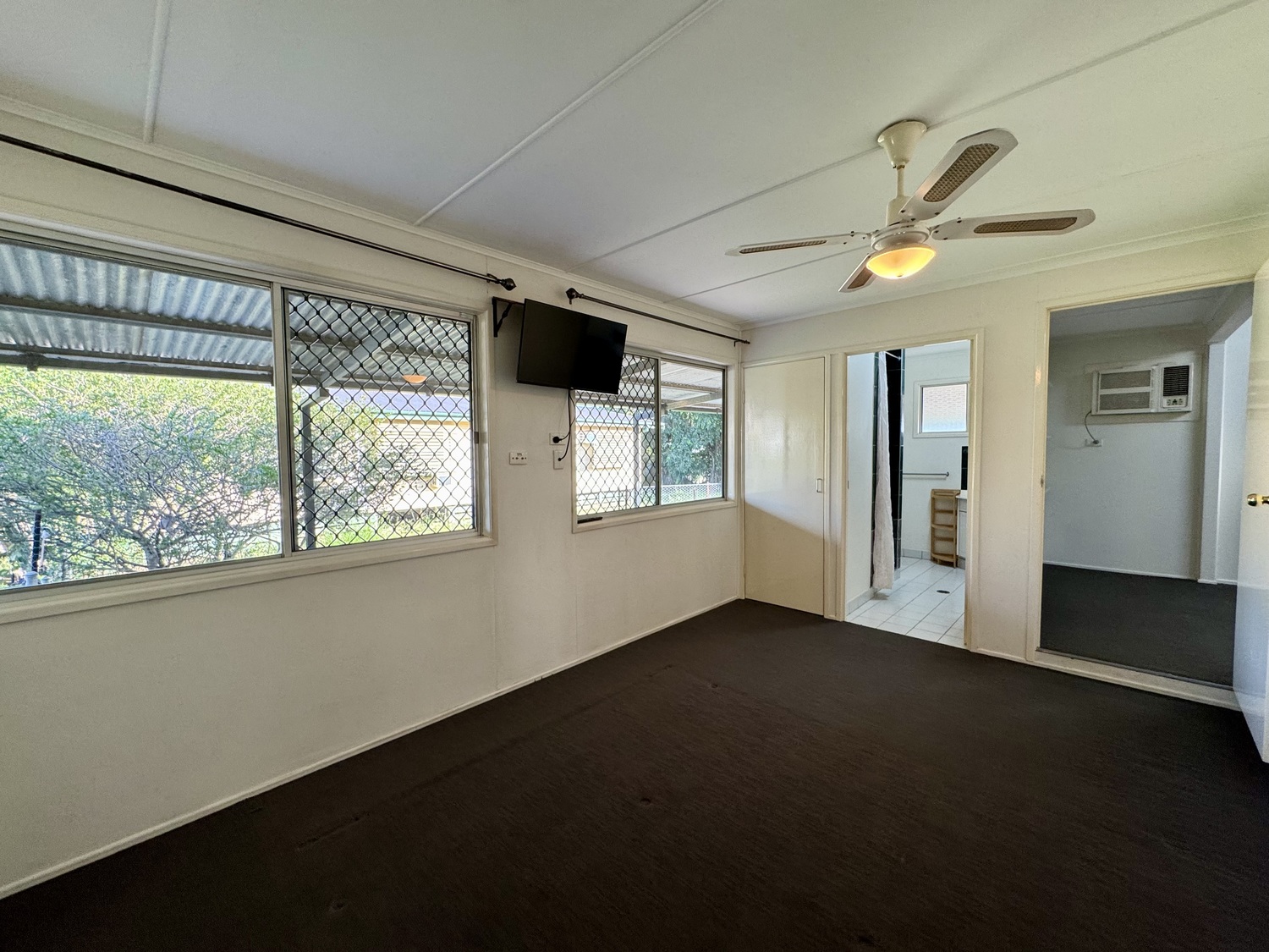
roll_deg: +1.8
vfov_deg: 85.7
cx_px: 634
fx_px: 513
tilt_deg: -2.2
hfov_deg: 102.1
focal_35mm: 14
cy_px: 476
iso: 160
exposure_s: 1/100
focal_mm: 2.22
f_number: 2.2
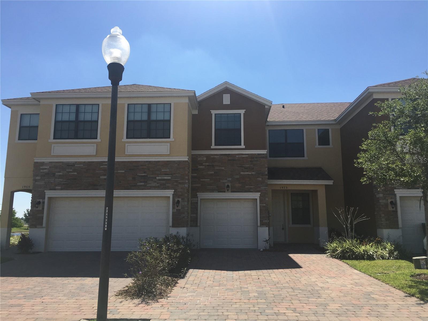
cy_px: 160
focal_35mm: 29
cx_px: 214
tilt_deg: +9.6
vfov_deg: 48.2
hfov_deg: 61.7
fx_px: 359
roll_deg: -0.4
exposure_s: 1/1603
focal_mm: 4.15
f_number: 2.2
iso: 25
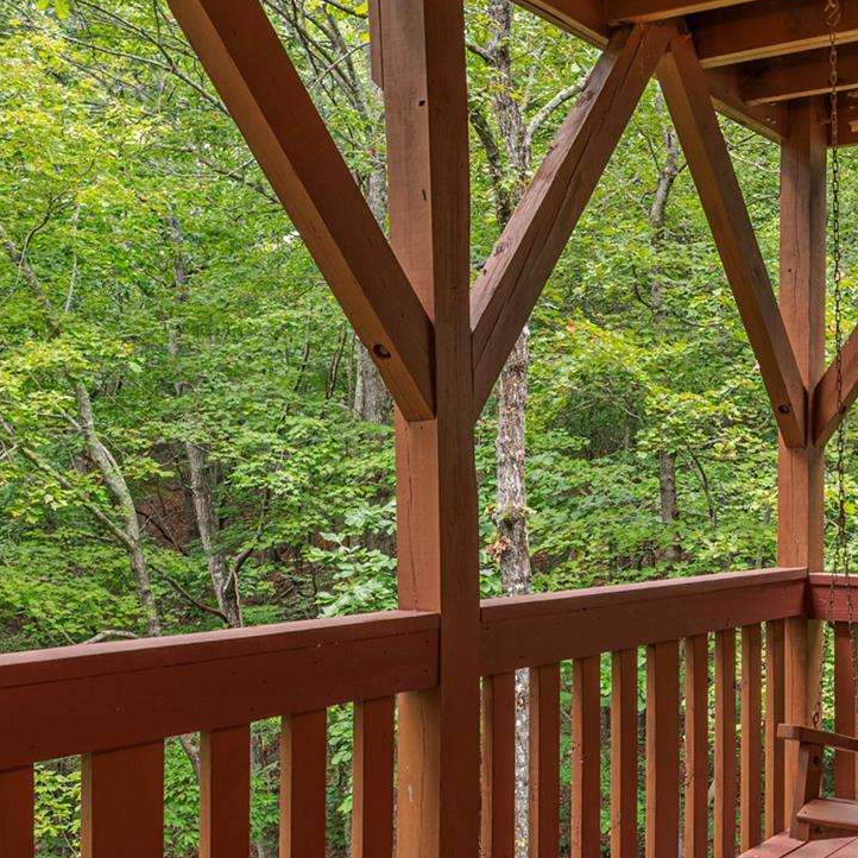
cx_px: 857
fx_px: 1150
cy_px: 480
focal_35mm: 41
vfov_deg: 40.9
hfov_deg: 36.8
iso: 320
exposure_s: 1/100
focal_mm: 17
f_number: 7.1
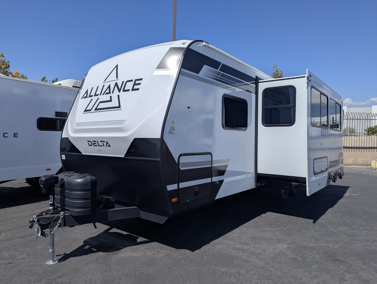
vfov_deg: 56.9
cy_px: 142
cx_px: 188
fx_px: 262
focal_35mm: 24
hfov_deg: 71.5
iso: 48
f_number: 1.85
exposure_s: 1/6289
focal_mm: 6.81
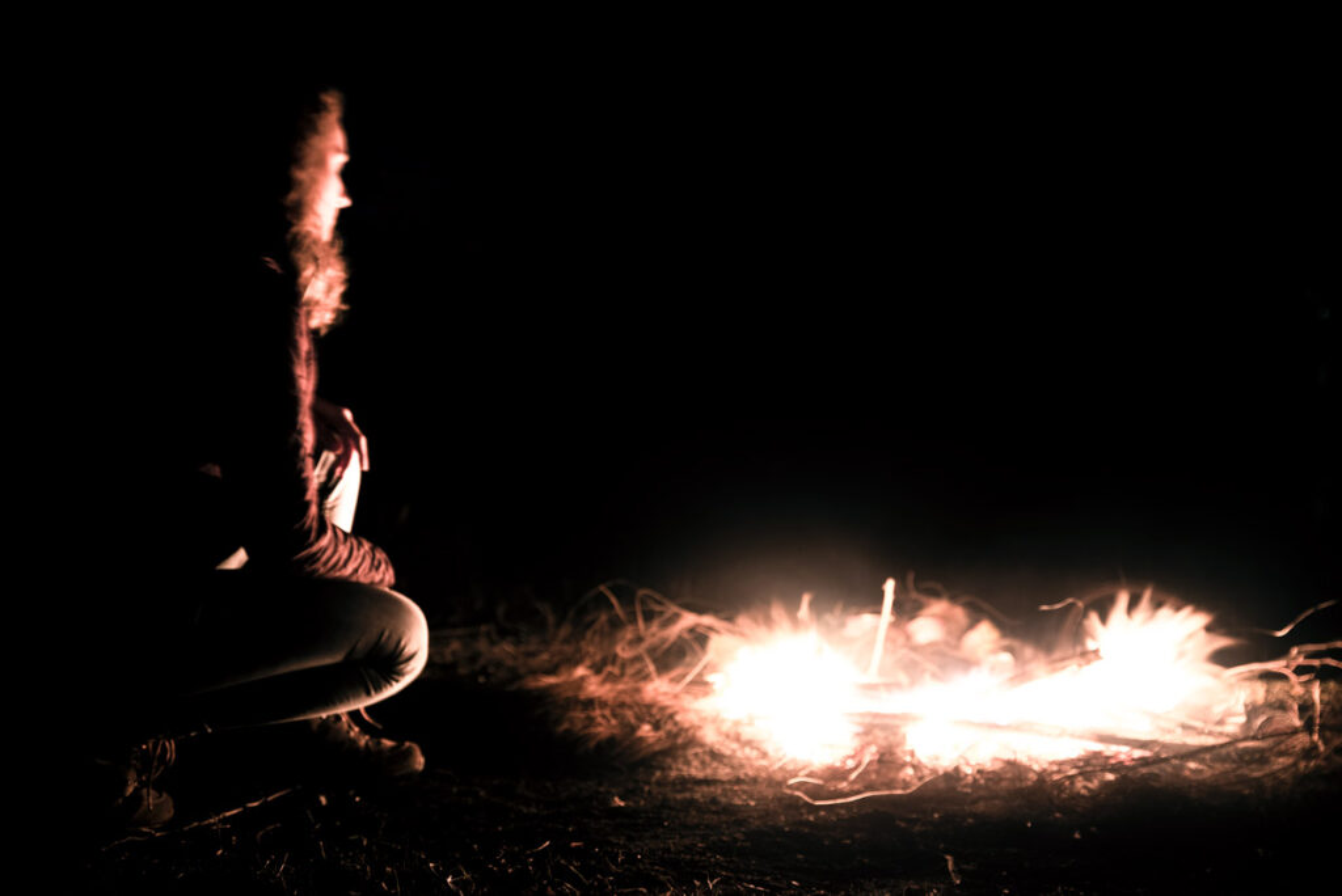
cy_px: 448
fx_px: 1977
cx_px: 671
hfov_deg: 37.5
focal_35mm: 53
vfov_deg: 25.6
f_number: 2.8
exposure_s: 6
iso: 400
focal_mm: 53
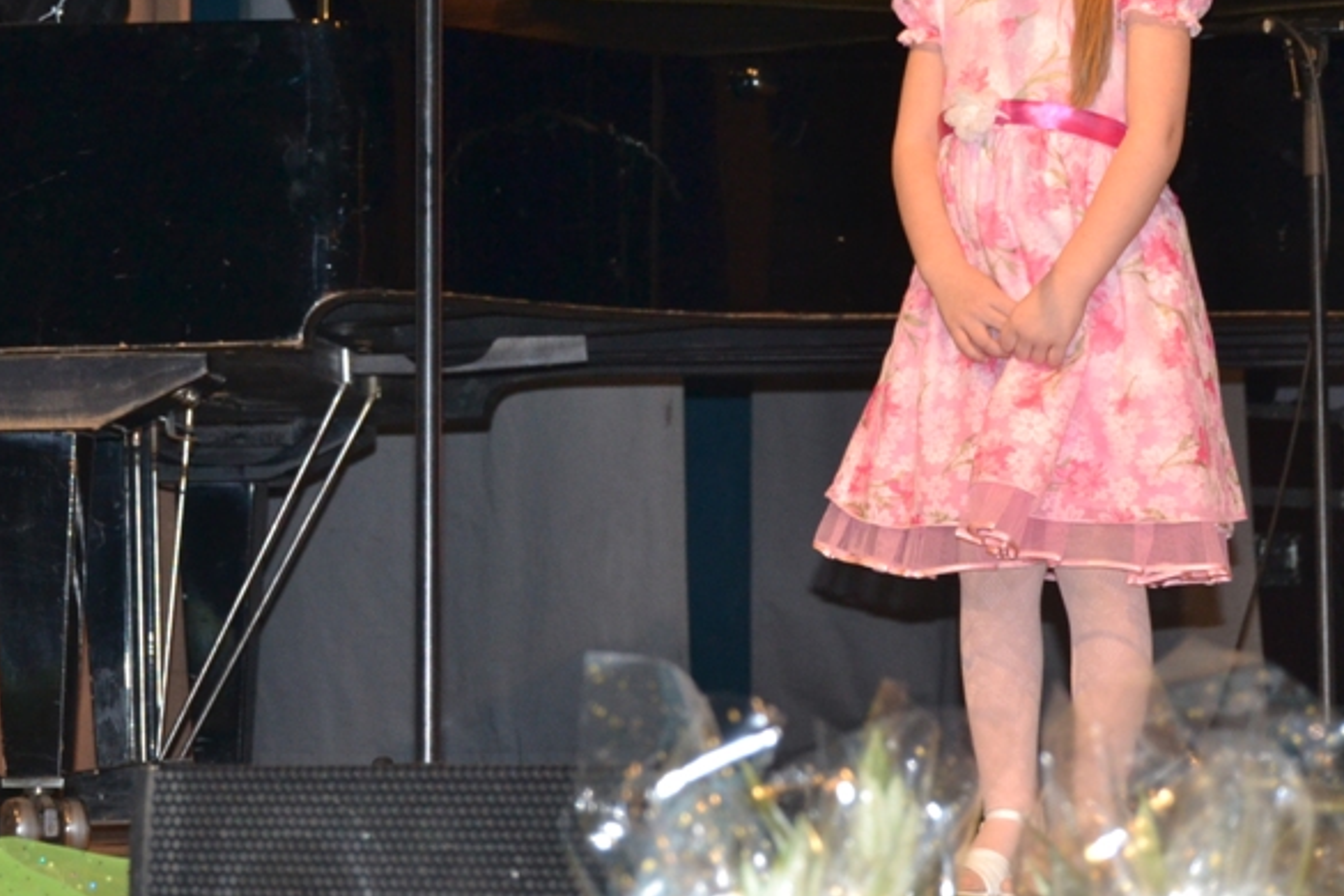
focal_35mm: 126
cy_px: 150
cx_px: 492
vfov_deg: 10.8
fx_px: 4704
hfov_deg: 16.2
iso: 800
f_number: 5.3
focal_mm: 48
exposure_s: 1/60
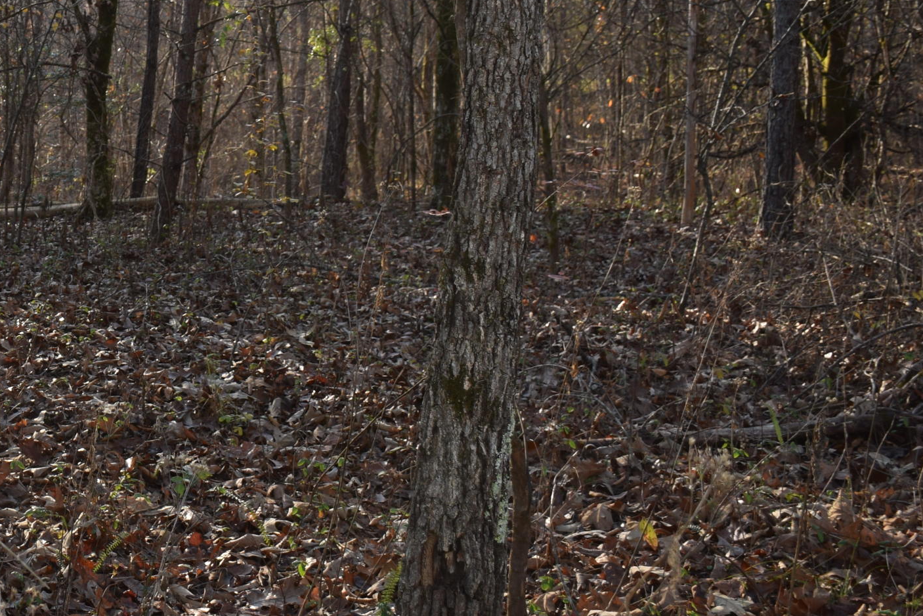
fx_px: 1641
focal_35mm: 64
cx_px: 11
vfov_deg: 20.9
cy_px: 75
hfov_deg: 29.4
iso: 125
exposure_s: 1/125
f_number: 5.6
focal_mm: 20
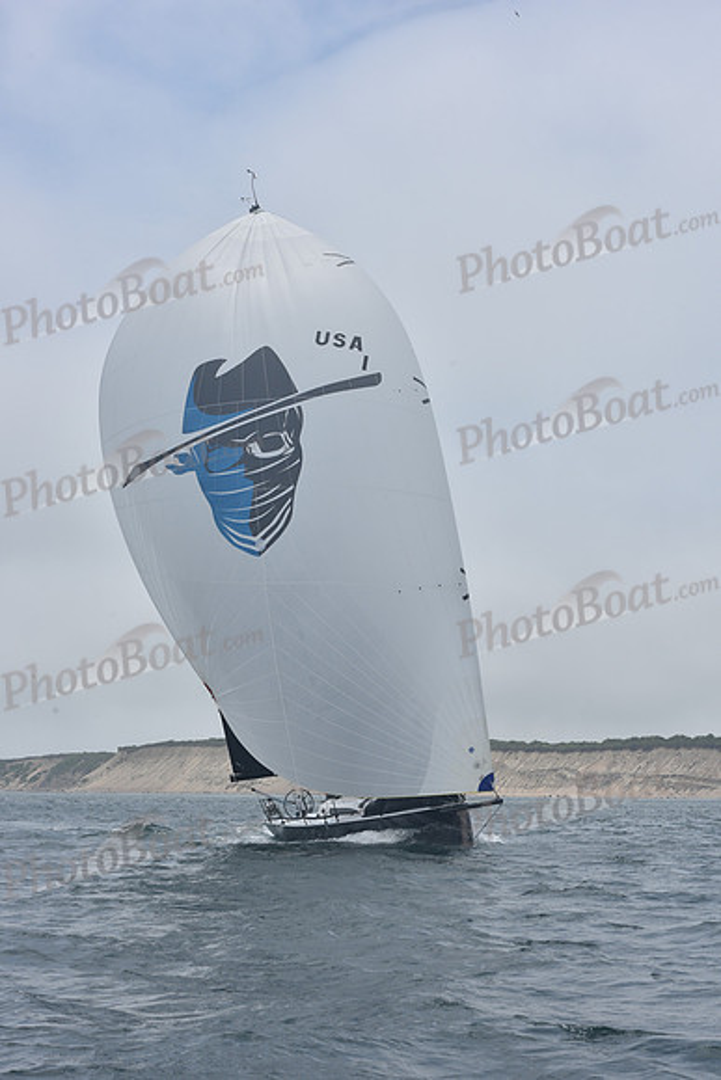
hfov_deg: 19.5
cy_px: 540
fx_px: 2101
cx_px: 360
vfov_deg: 28.8
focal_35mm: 70
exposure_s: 1/800
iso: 250
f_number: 11
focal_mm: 70
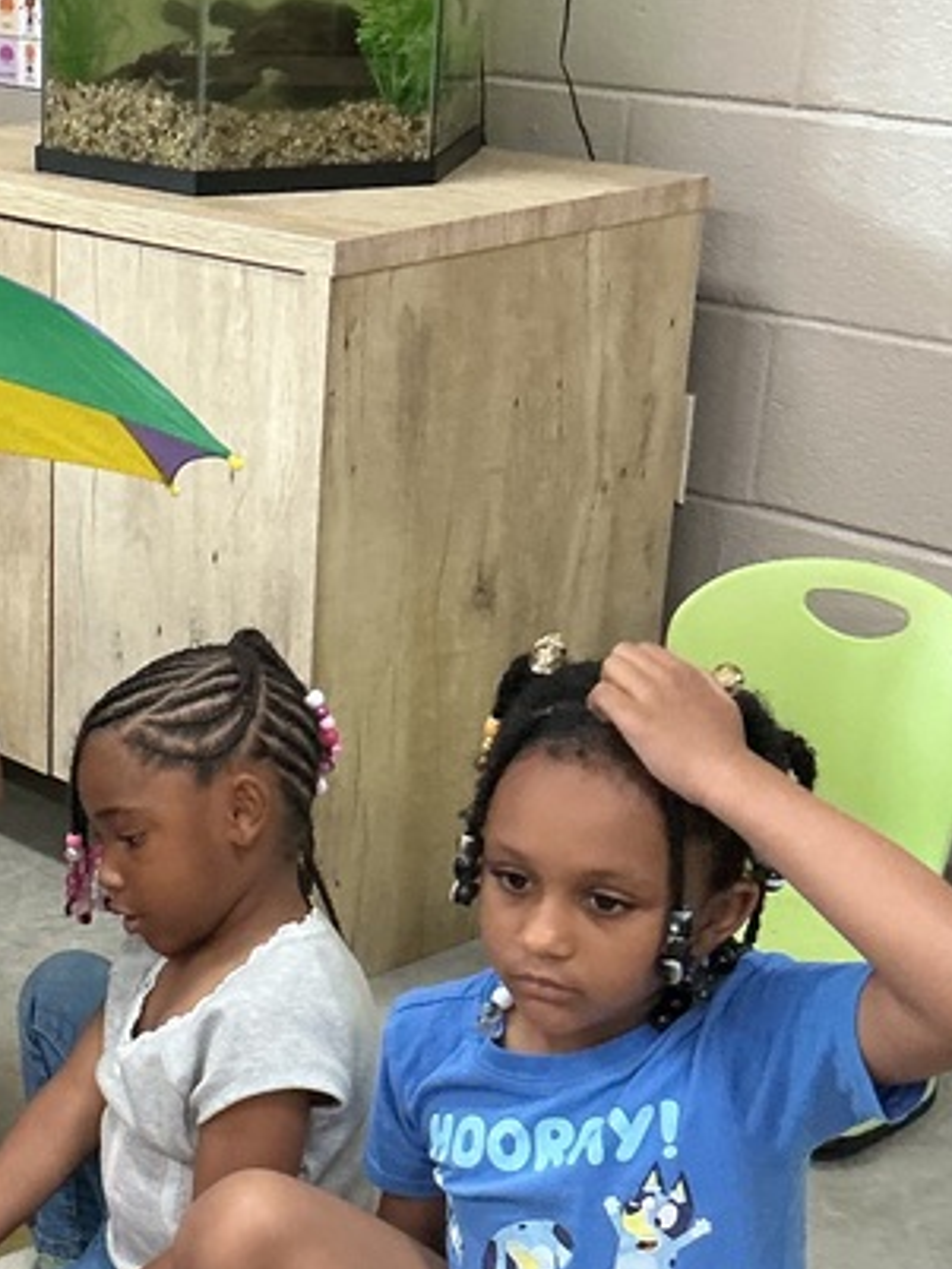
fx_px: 2712
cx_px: -108
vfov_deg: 26.2
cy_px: 823
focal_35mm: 74
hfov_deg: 19.1
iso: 200
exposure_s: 1/60
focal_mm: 3
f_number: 1.8
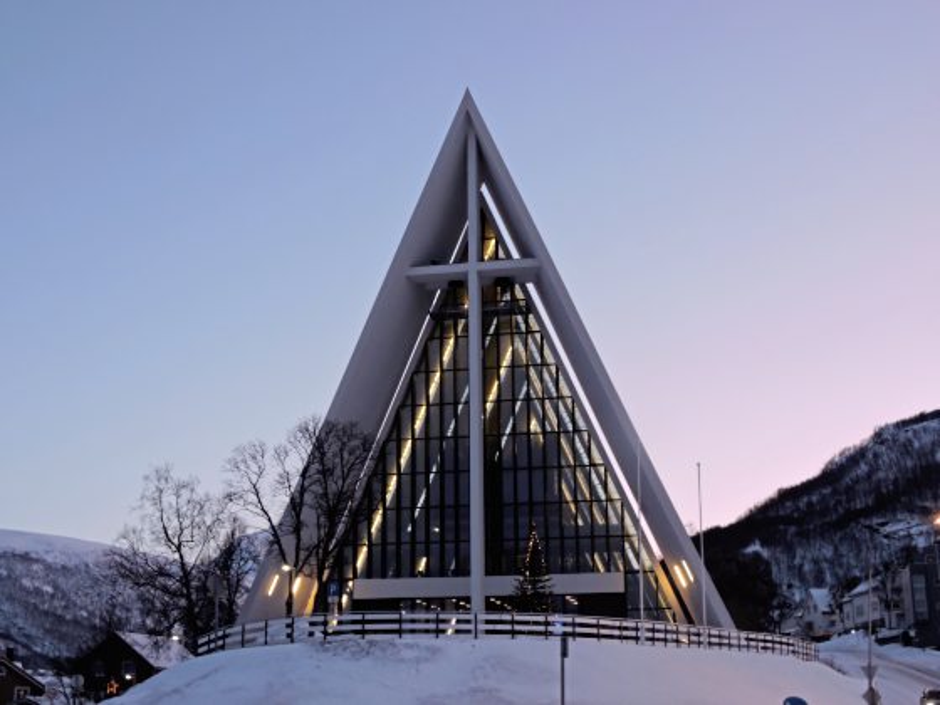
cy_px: 352
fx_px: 1358
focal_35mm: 50
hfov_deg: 38.2
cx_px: 470
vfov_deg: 29.1
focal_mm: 9
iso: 220
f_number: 4
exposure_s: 1/30
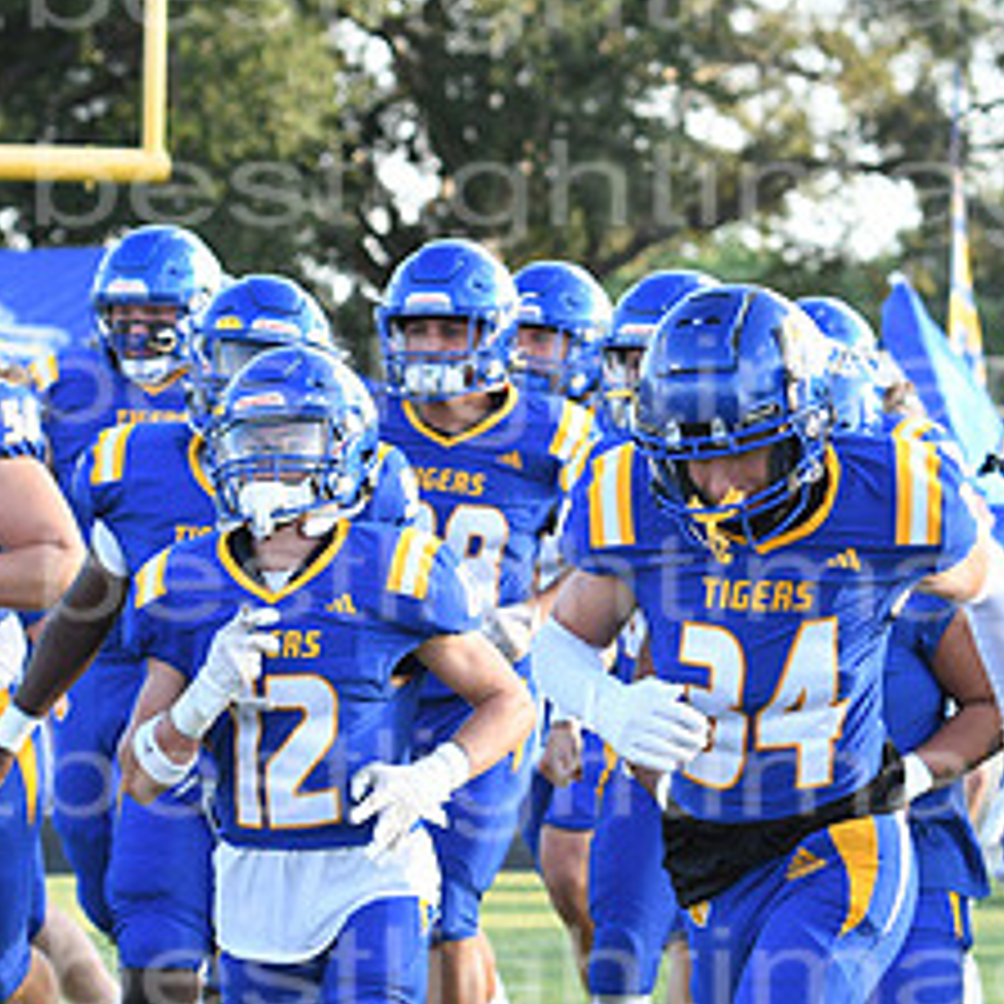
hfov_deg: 6.1
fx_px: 9352
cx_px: 635
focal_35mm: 285
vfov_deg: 6.1
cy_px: 687
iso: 450
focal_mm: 86
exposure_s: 1/500
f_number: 5.6
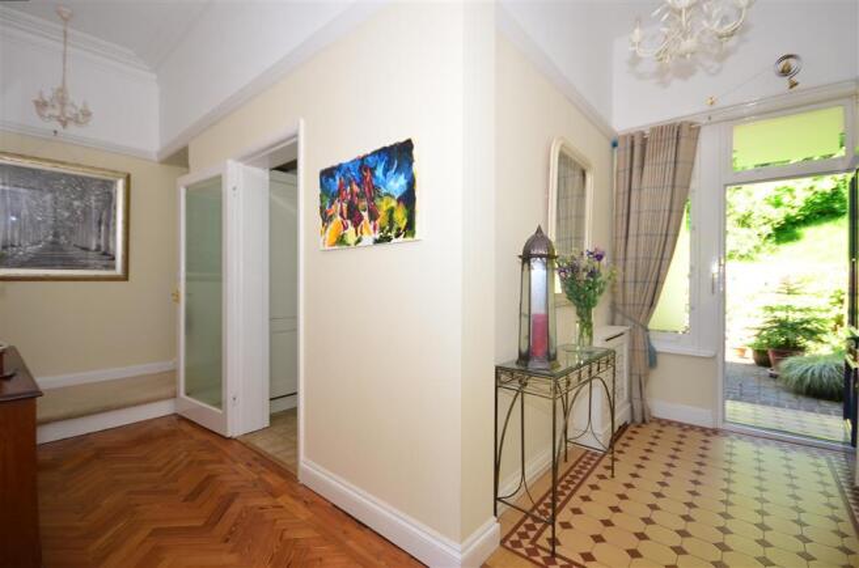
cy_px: 284
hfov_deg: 100.5
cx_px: 430
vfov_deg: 77.0
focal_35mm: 15
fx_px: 357
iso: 200
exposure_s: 1/50
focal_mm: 10
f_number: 5
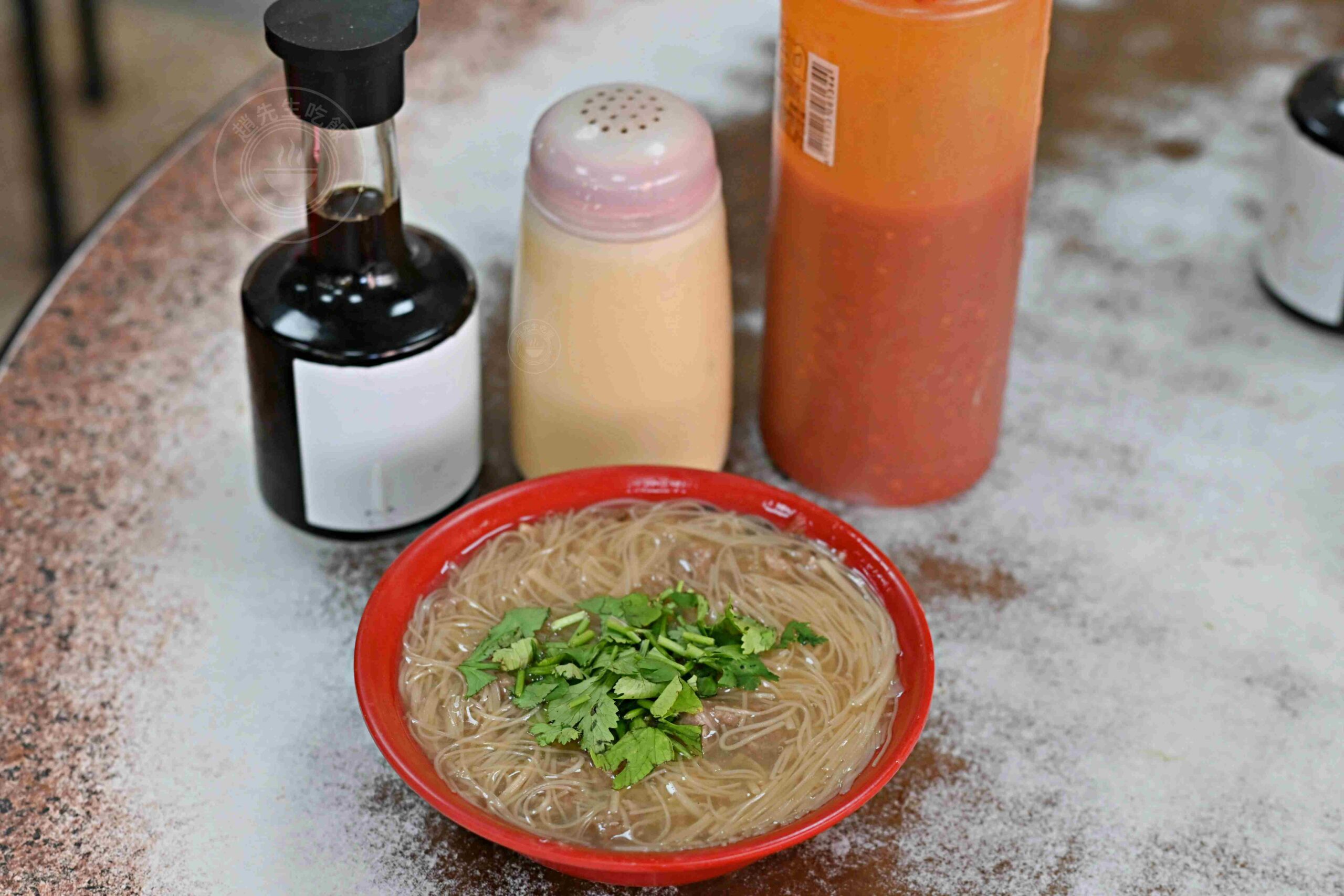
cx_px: 672
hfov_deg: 27.0
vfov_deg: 18.2
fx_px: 2800
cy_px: 448
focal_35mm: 75
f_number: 3.2
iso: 320
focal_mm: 50
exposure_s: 1/200
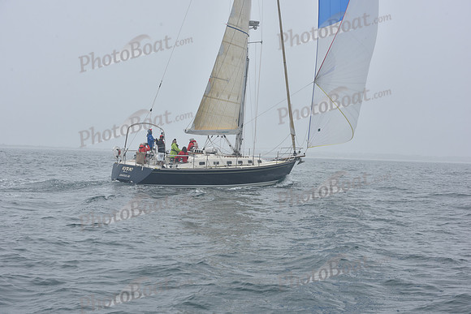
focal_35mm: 70
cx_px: 236
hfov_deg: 28.8
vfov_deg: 19.5
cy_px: 157
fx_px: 916
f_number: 10
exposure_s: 1/800
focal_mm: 70
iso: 250
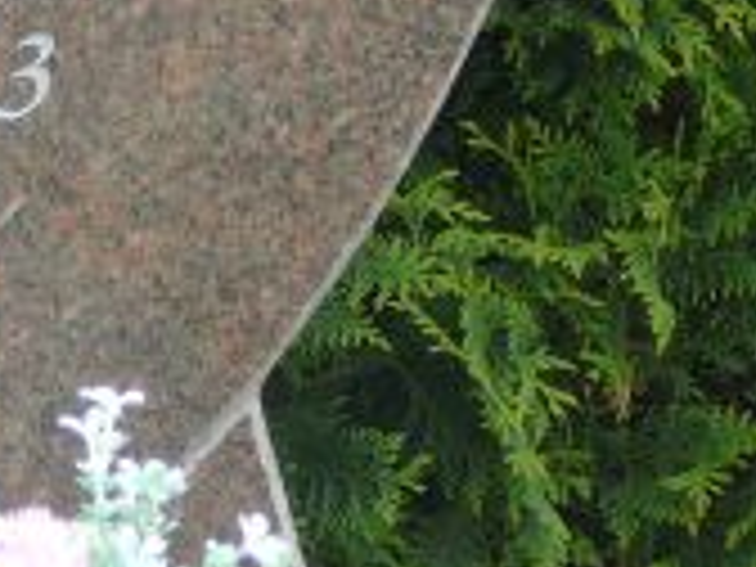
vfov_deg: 4.7
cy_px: -184
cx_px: -428
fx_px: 6836
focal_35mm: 313
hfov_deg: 6.2
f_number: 3.8
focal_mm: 12.2
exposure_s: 1/125
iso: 80
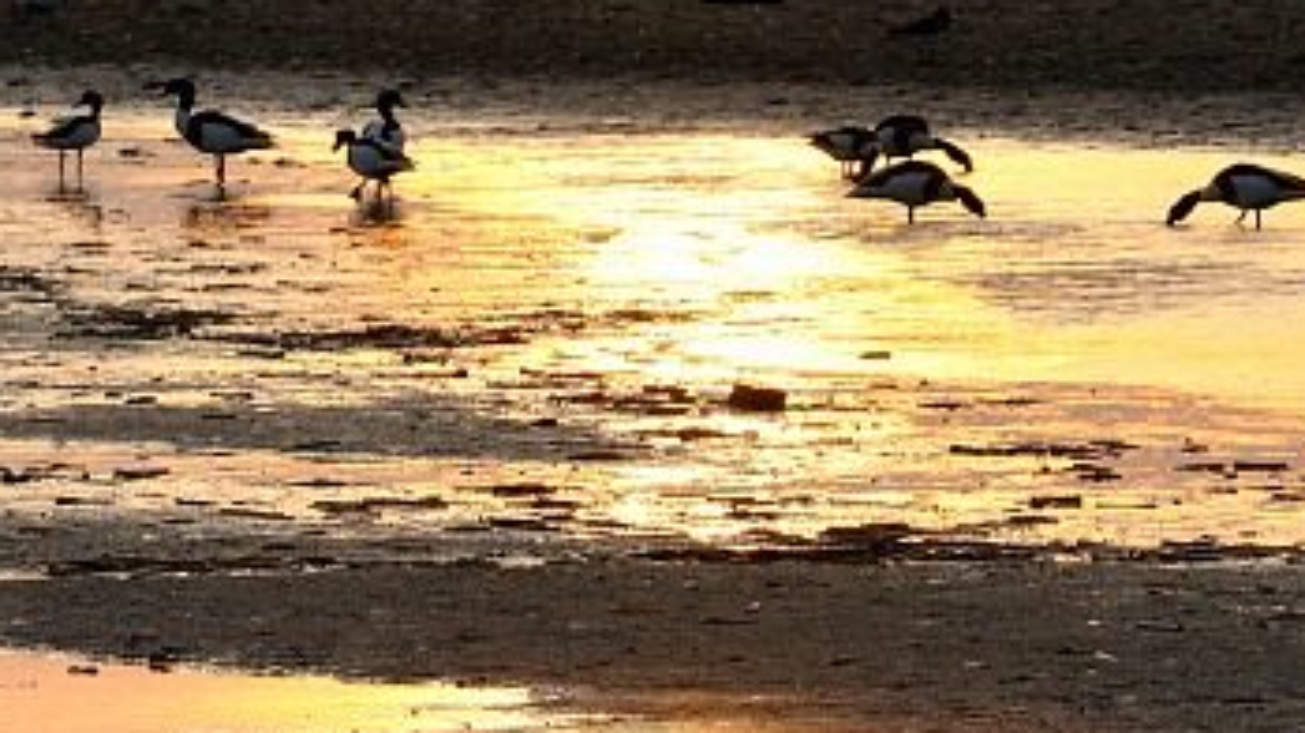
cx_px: 654
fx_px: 23348
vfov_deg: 1.8
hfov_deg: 3.2
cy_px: -56
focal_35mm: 675
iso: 200
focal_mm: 150
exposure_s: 1/45
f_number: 11
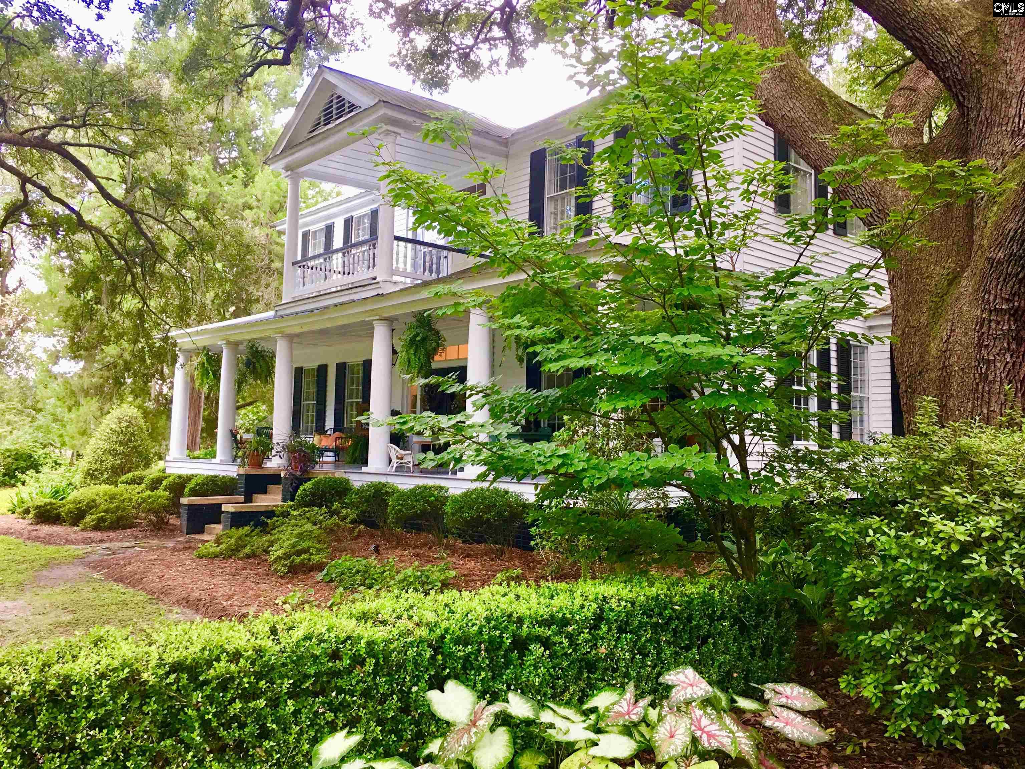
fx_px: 859
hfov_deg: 61.7
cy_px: 384
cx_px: 512
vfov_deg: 48.2
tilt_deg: +6.5
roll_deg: -0.7
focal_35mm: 29
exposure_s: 1/30
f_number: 2.2
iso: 40
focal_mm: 4.15
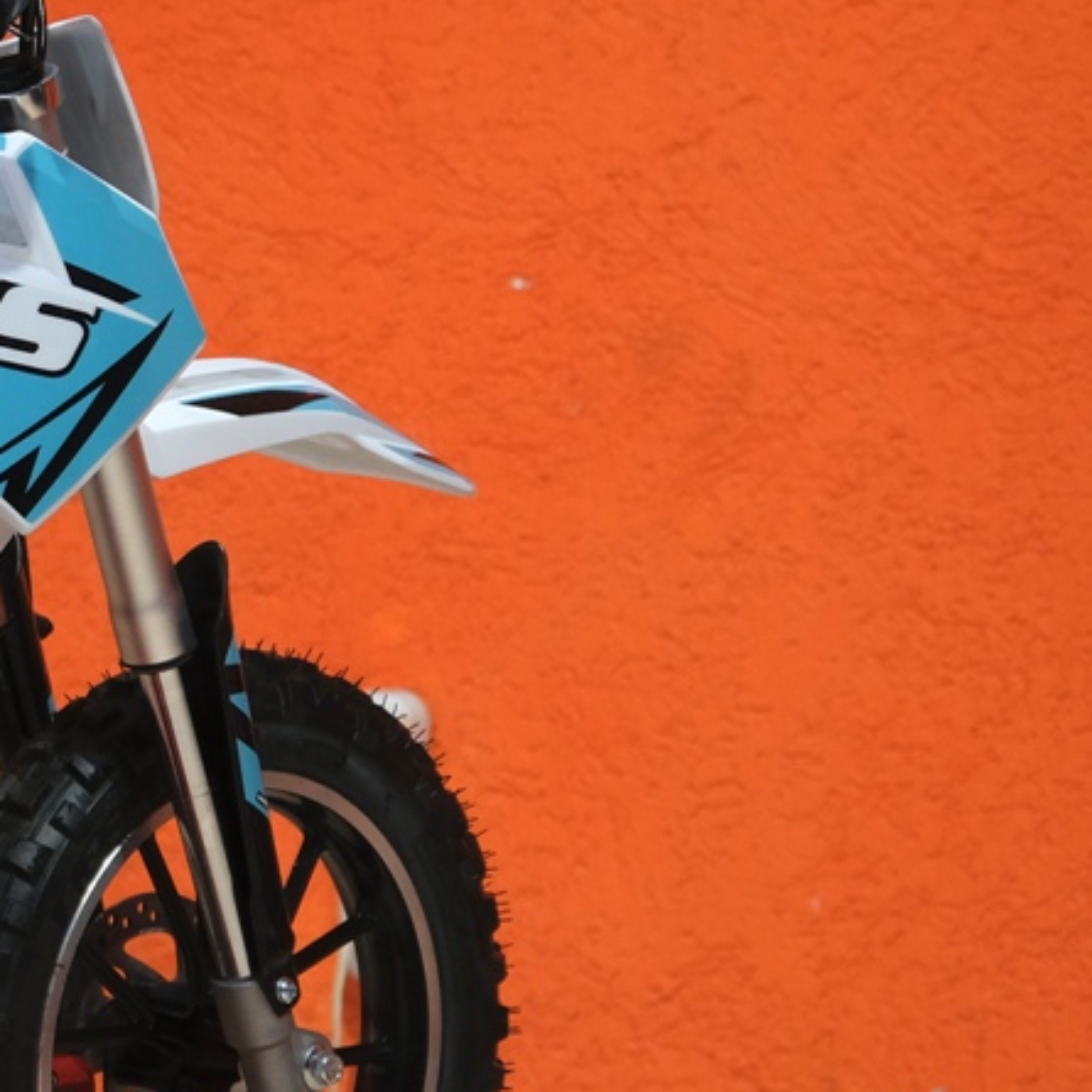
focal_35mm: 214
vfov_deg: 8.2
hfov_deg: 8.0
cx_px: -476
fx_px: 7638
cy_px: 293
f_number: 4
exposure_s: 1/100
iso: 1000
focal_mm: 46.6
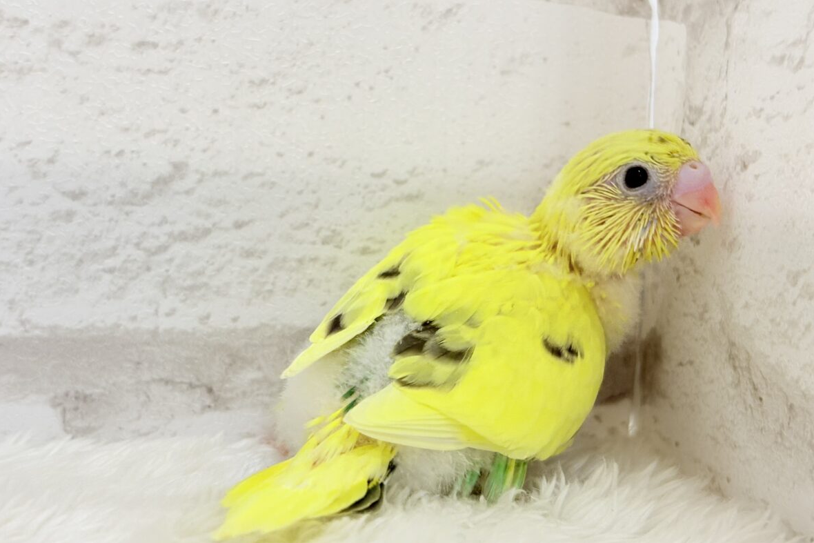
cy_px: 266
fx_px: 1244
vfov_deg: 24.6
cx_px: 401
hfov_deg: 36.2
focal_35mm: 55
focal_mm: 5.96
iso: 80
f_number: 1.6
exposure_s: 1/100
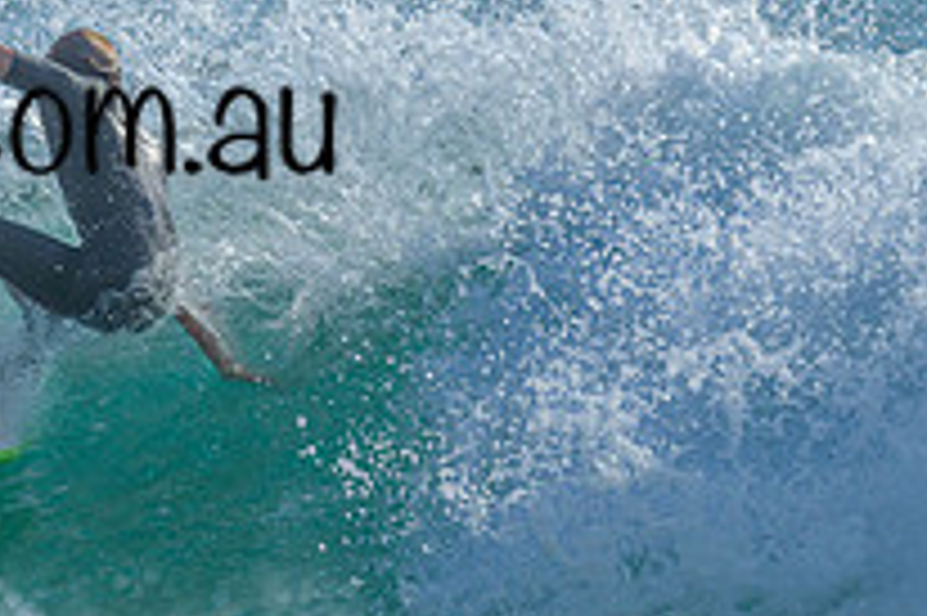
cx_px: -140
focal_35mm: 2256
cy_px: 70
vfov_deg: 0.6
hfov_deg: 0.9
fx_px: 58044
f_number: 6.3
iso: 220
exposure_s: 1/2000
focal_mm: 800
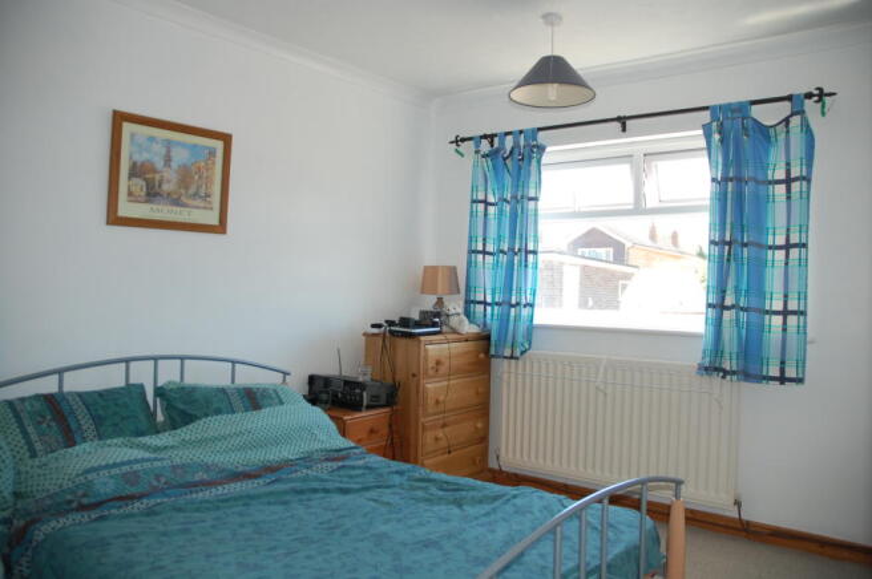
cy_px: 290
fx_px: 653
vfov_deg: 47.8
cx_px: 436
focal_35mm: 27
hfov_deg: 67.4
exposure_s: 1/160
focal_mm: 18
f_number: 3.5
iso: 400
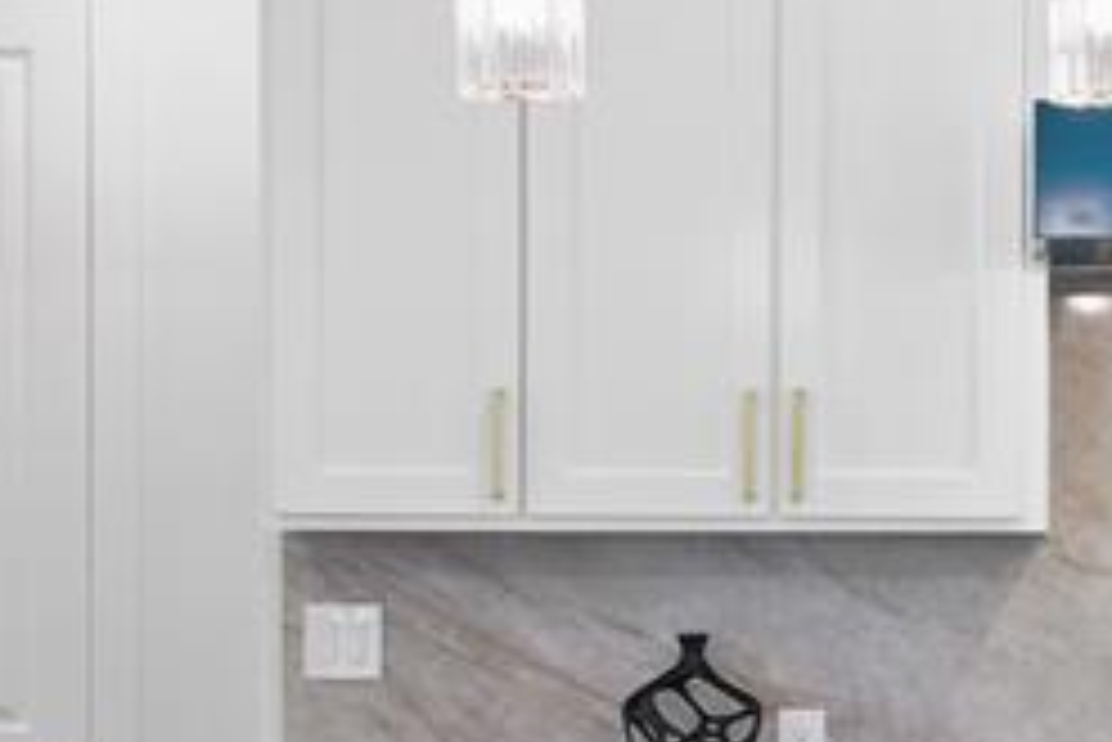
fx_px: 3709
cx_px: 1117
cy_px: 580
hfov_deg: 16.7
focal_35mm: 120
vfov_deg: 11.4
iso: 640
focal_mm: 19.5
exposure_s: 1/6
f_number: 9
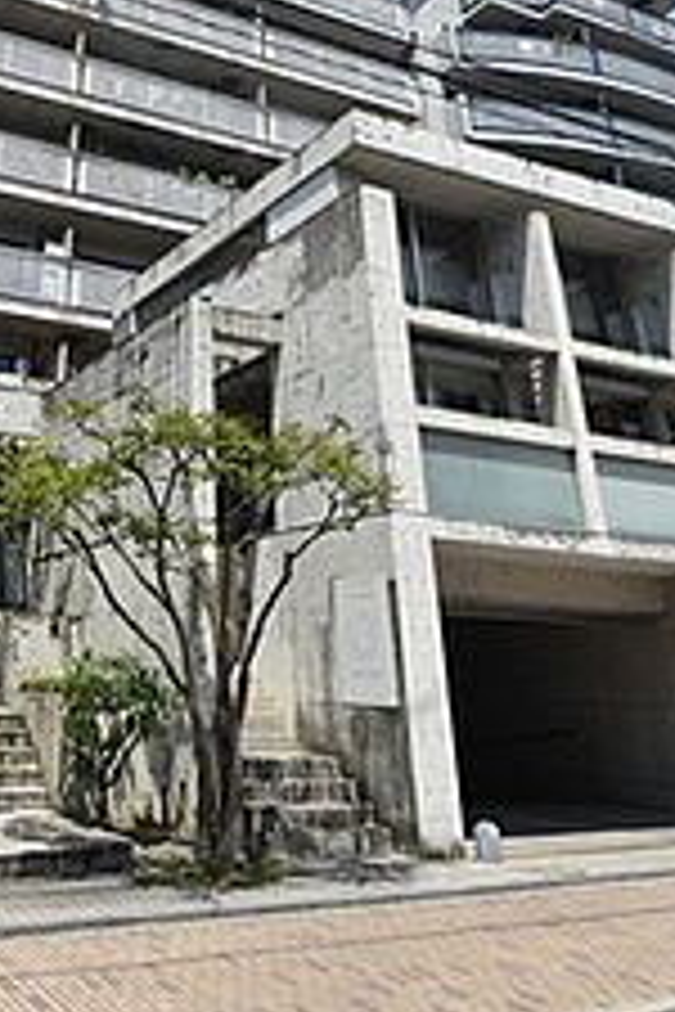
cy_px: 184
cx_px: 117
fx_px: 900
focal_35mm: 32
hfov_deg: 39.2
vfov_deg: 54.2
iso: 100
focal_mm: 10
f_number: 8
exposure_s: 1/250
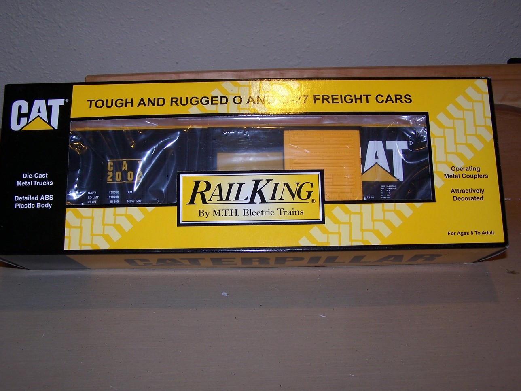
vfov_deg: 36.0
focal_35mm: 40
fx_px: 602
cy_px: 196
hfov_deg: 46.8
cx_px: 260
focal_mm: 6.7
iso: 80
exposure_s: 1/60
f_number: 2.8
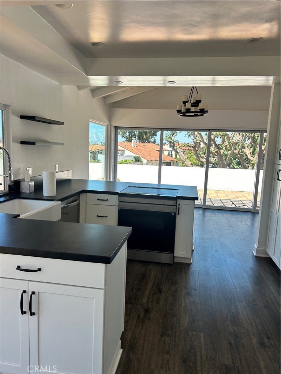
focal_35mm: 26
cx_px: 140
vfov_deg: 67.3
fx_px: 281
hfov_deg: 53.1
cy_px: 187
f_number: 1.5
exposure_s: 1/513
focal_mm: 5.7
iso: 50
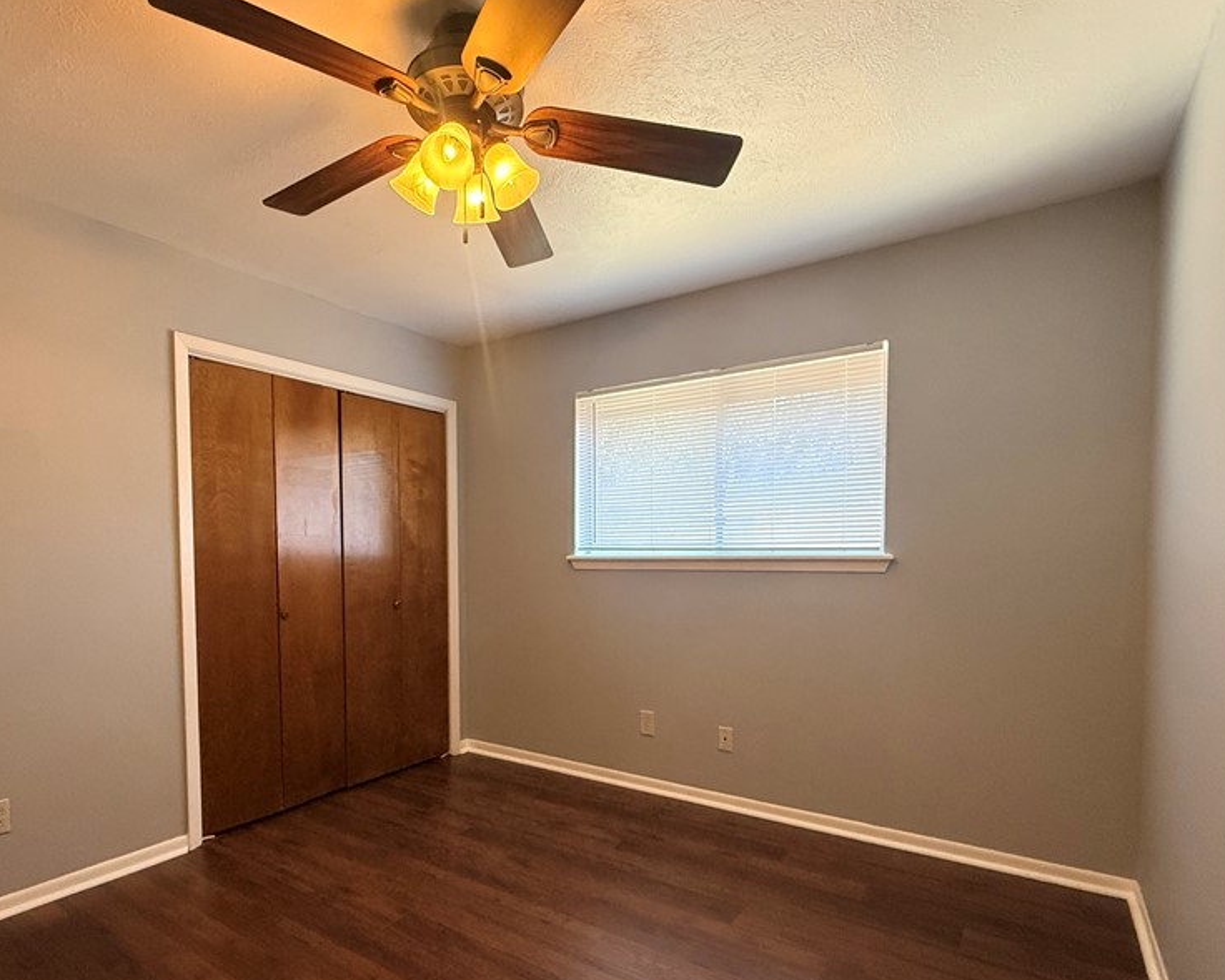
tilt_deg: -3.0
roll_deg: +0.5
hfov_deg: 82.8
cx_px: 529
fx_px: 689
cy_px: 579
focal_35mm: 19
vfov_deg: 70.3
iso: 640
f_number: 2.2
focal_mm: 2.22
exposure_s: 1/120
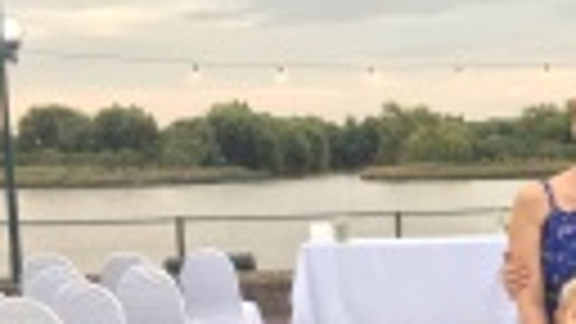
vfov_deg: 13.3
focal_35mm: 90
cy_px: 297
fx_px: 1375
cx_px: 621
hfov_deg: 22.4
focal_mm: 4.15
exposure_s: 1/33
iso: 32
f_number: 2.2
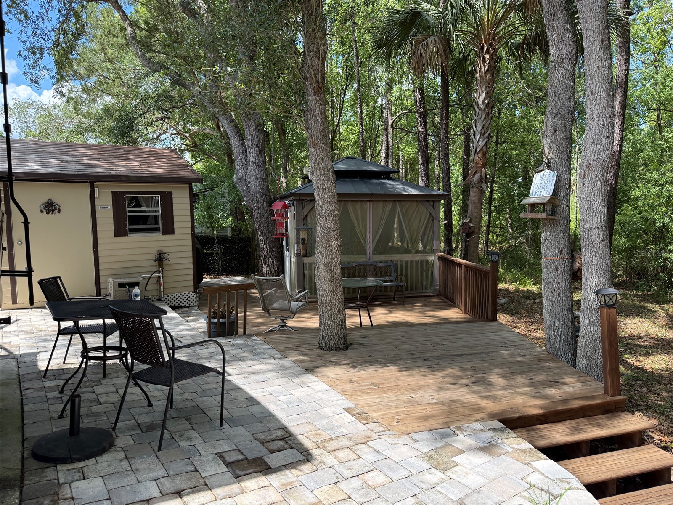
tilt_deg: -4.4
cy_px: 252
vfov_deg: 56.8
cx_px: 336
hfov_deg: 71.6
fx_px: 467
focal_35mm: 24
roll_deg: +0.3
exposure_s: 1/1271
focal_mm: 6.76
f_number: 1.78
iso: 100
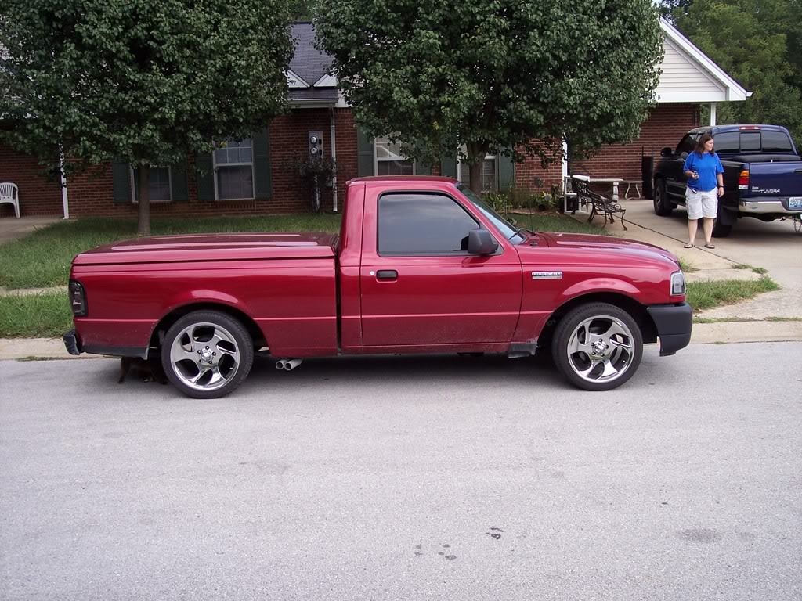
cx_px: 401
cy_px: 300
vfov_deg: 36.8
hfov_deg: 47.9
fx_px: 904
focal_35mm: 39
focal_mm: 8
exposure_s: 1/500
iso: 100
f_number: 3.4
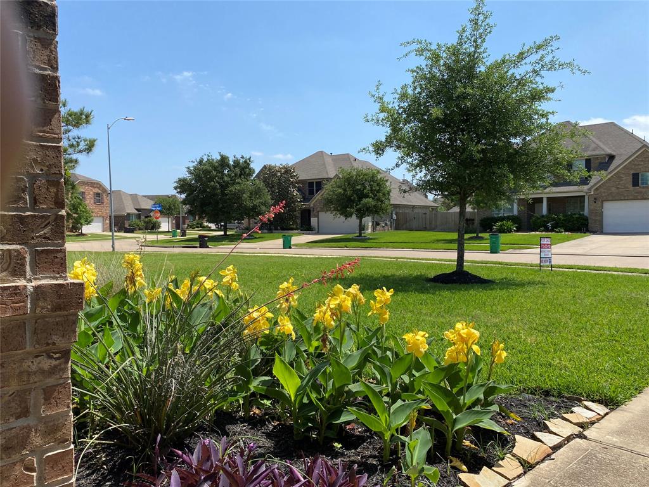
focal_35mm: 26
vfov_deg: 53.1
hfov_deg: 67.3
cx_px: 324
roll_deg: +1.0
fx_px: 487
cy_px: 244
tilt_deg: -3.8
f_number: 1.8
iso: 32
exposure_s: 1/2890
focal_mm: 4.25
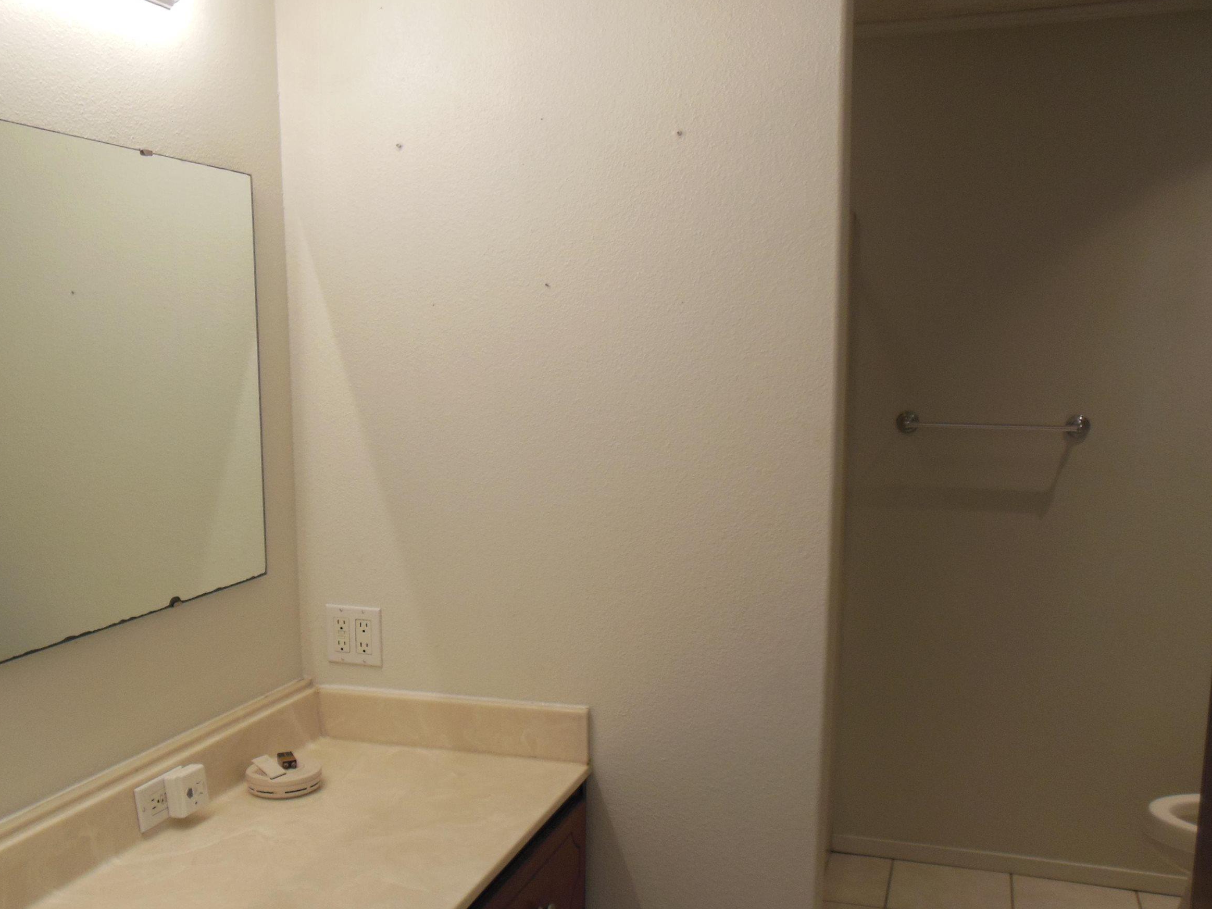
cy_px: 545
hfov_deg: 55.3
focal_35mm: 33
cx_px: 577
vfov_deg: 42.7
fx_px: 1155
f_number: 3.2
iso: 125
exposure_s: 1/60
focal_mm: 4.5
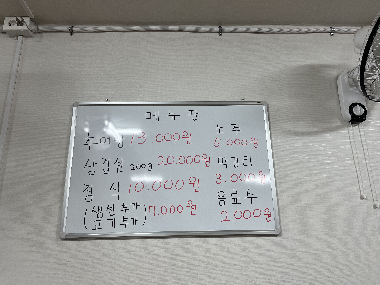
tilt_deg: +16.3
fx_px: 285
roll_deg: +0.8
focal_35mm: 26
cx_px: 190
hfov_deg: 67.3
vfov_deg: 53.1
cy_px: 142
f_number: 1.6
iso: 64
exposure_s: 1/120
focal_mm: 5.1
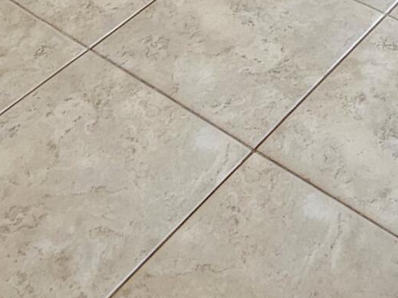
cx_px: 303
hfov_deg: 25.3
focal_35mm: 76
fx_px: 874
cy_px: -495
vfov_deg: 12.7
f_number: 2.2
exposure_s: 1/60
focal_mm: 2.2
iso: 250
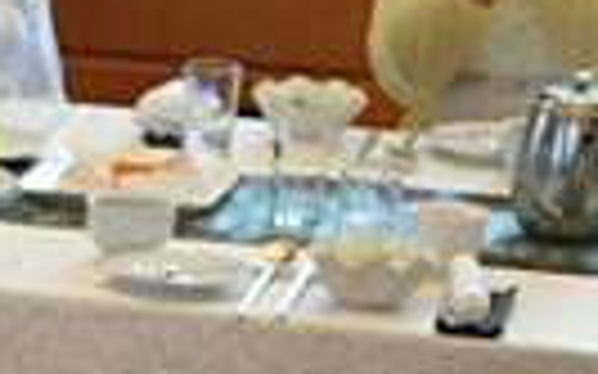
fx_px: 3926
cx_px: -454
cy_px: 949
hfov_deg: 8.4
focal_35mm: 241
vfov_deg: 5.2
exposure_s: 1/160
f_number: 4
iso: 800
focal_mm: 30
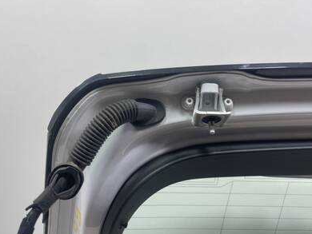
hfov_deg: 56.8
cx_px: 157
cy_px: 113
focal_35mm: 32
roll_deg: -0.9
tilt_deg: -1.3
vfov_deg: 44.2
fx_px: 289
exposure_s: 1/100
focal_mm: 4.2
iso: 125
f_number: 1.6
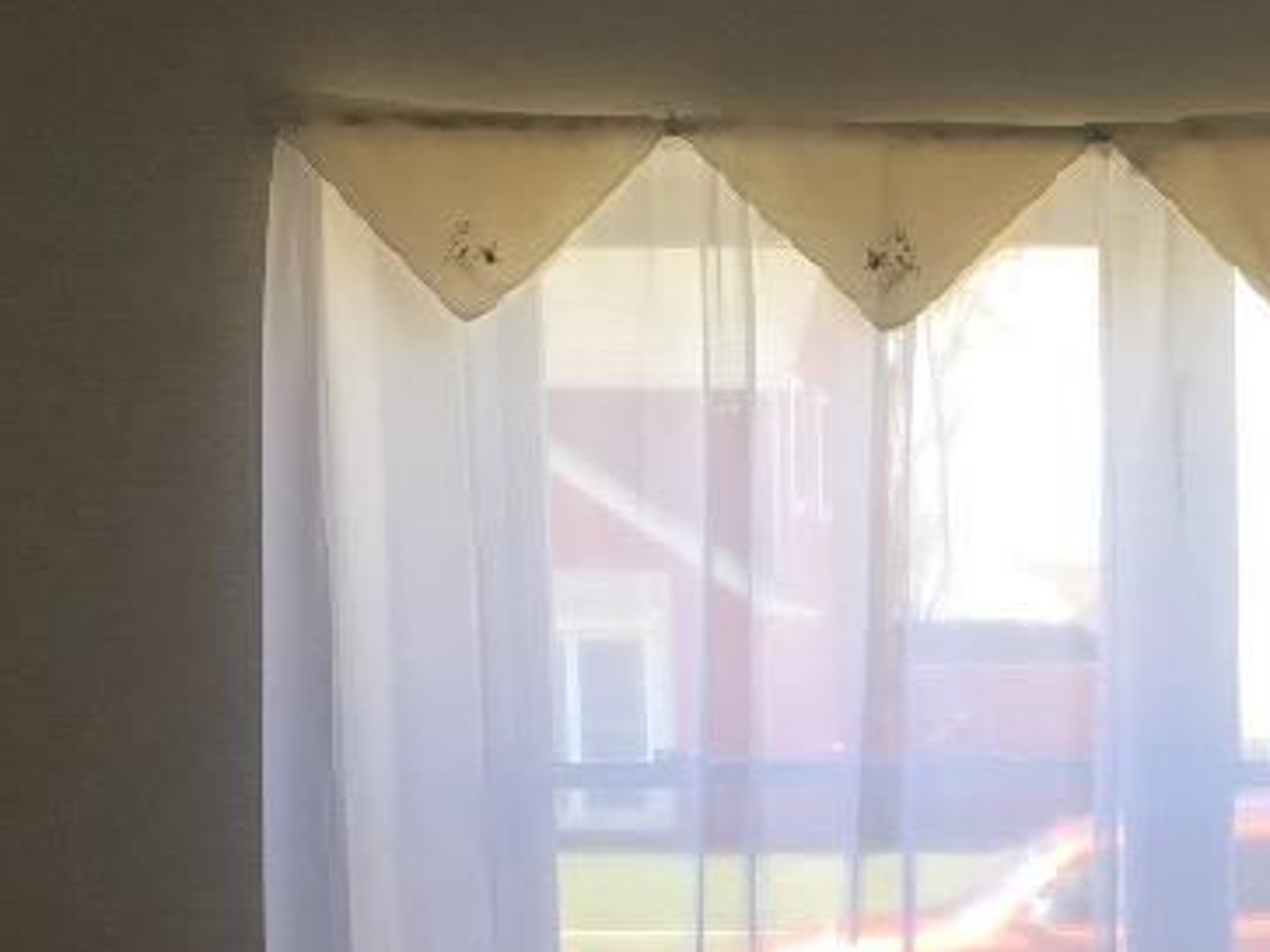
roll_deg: -0.4
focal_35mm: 115
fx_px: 4218
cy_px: 1260
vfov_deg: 12.5
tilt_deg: -7.6
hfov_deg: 16.6
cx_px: 1392
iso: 32
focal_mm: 4.15
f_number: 2.2
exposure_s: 1/120
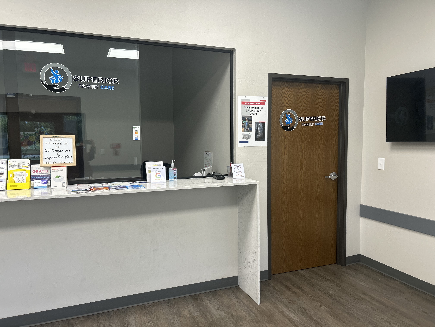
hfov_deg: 67.3
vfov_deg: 53.1
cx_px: 218
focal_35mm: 26
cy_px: 164
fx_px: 327
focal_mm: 5.7
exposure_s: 1/120
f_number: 1.5
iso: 80
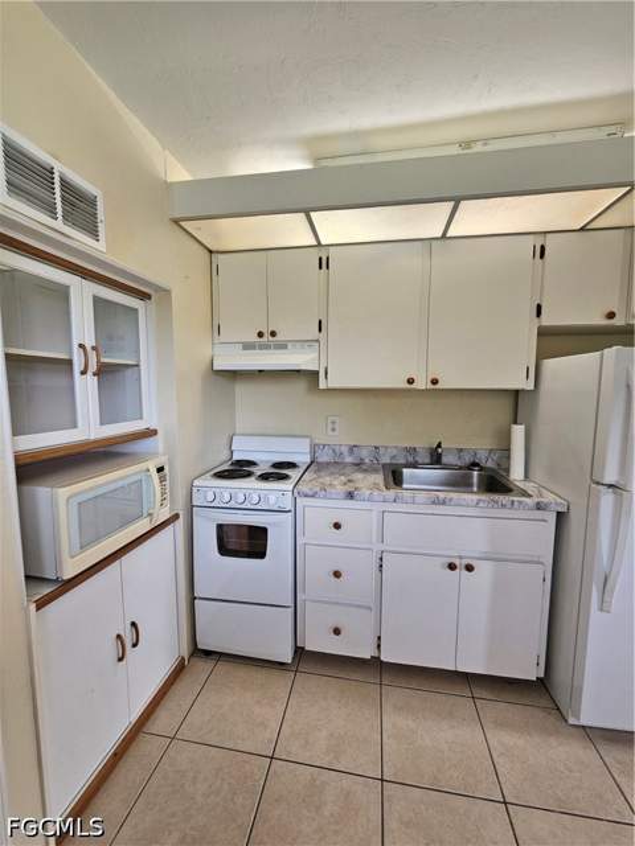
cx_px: 318
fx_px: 318
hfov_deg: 89.9
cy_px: 423
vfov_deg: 106.2
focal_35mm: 13
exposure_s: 1/60
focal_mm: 2.2
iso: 64
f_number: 2.2
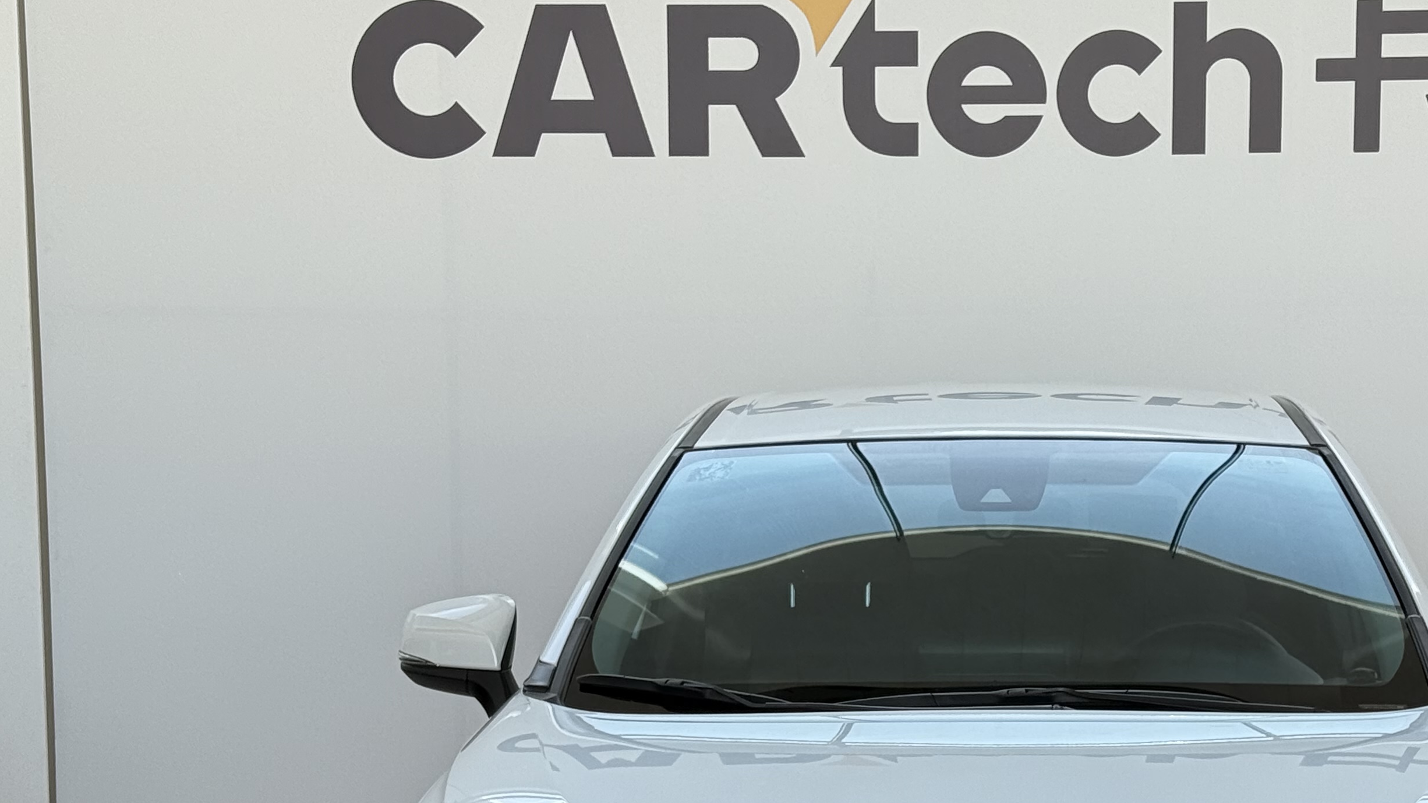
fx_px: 3256
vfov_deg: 13.9
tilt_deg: -5.5
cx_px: 963
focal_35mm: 86
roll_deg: +0.6
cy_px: 804
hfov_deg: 24.6
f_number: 1.78
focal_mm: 6.76
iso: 80
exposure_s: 1/596
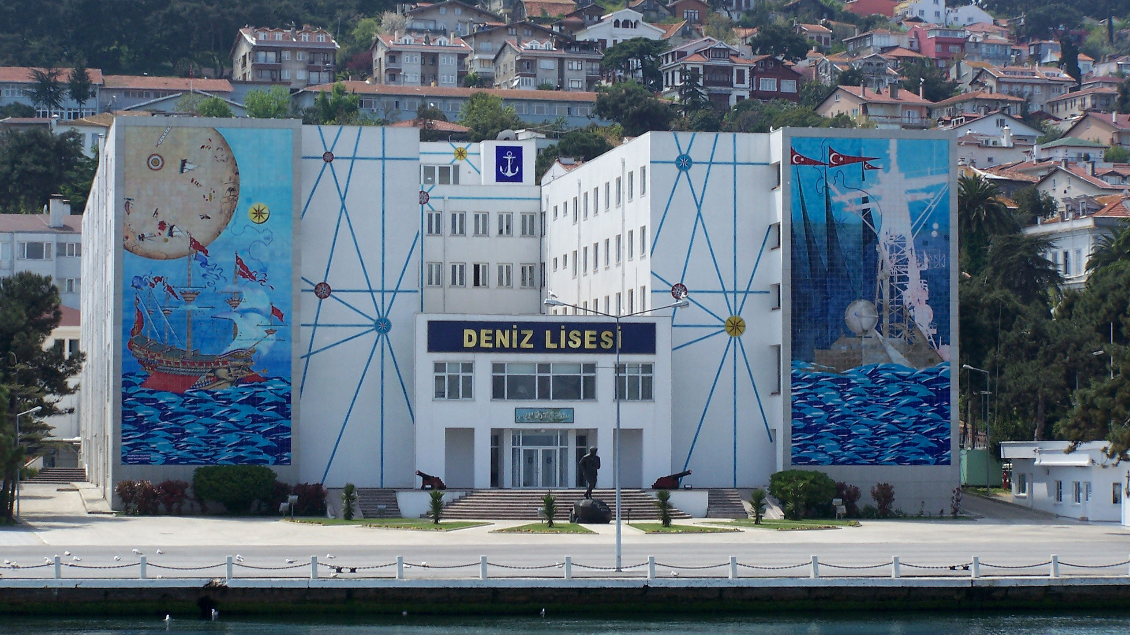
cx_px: 568
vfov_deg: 10.5
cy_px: 267
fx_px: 3446
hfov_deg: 18.6
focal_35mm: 115
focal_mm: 17.5
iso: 80
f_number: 3.2
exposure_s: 1/800
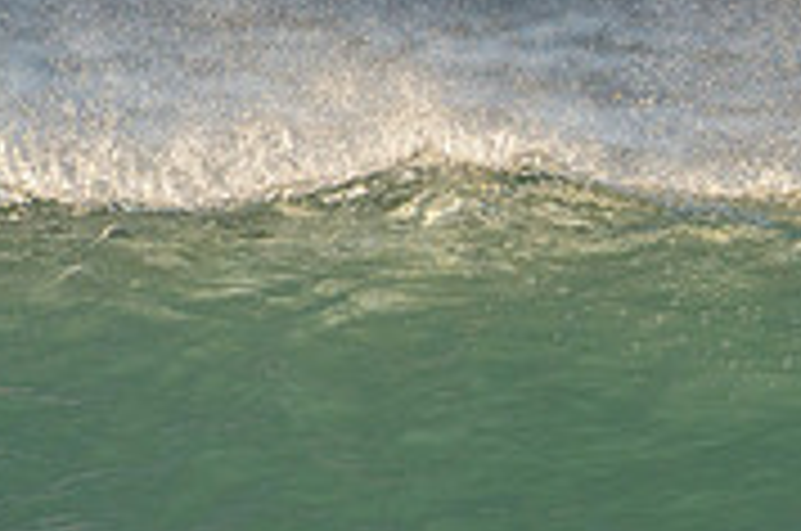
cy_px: 439
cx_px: 1237
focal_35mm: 2003
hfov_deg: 1.0
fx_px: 44486
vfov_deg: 0.7
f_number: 5.6
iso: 360
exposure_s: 1/2000
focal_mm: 500
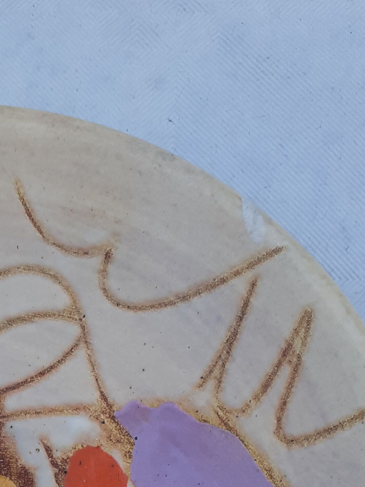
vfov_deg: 22.4
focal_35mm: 78
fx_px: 1096
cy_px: 633
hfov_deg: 18.2
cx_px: -30
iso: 40
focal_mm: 3.6
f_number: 1.9
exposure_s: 1/175
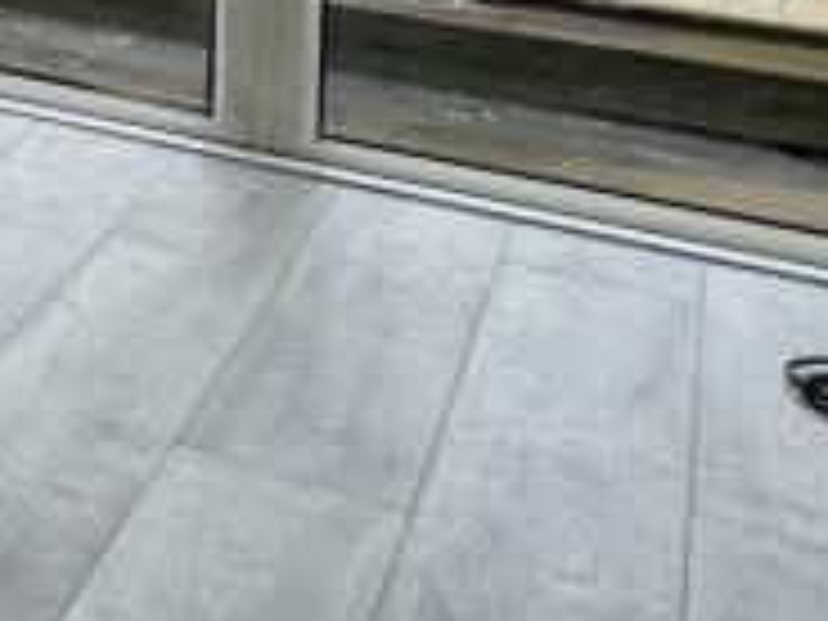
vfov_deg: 16.3
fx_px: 1866
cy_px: -454
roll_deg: -1.0
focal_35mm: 78
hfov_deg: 16.0
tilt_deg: -1.1
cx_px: -1022
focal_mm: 2.22
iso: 40
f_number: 2.2
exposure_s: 1/464
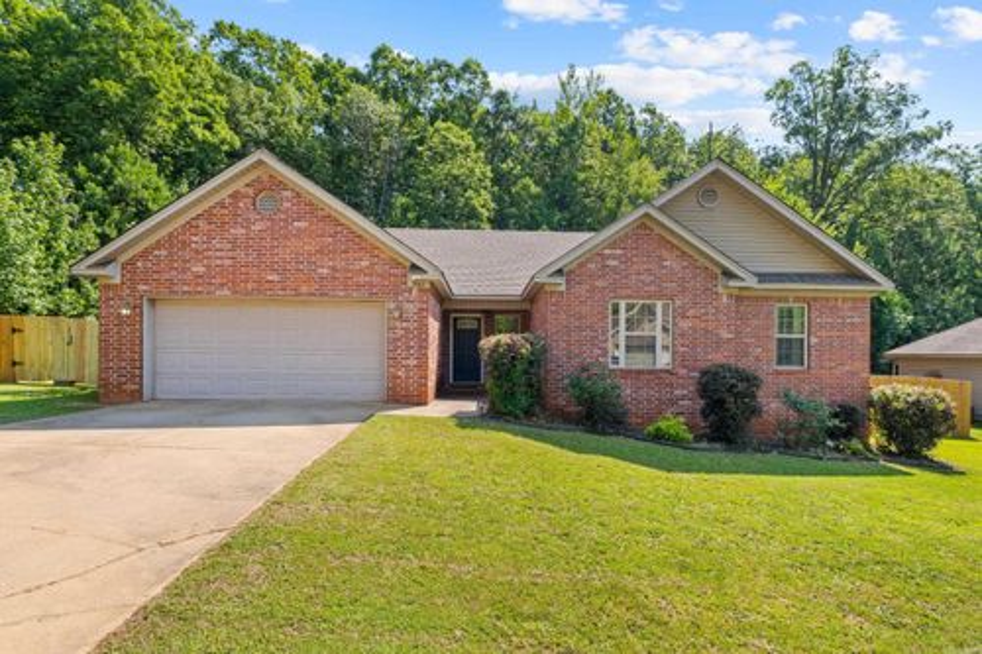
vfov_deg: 71.5
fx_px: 454
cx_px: 491
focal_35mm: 17
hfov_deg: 94.5
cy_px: 327
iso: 200
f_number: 9
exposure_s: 1/60
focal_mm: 11.1
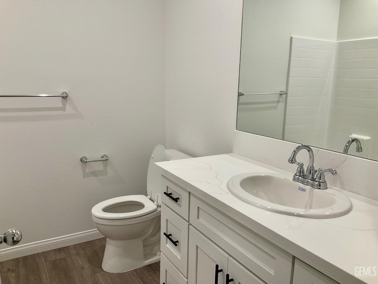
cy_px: 142
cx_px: 189
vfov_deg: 48.2
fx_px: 317
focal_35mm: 29
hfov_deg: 61.7
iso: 40
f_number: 1.8
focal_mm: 3
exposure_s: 1/60
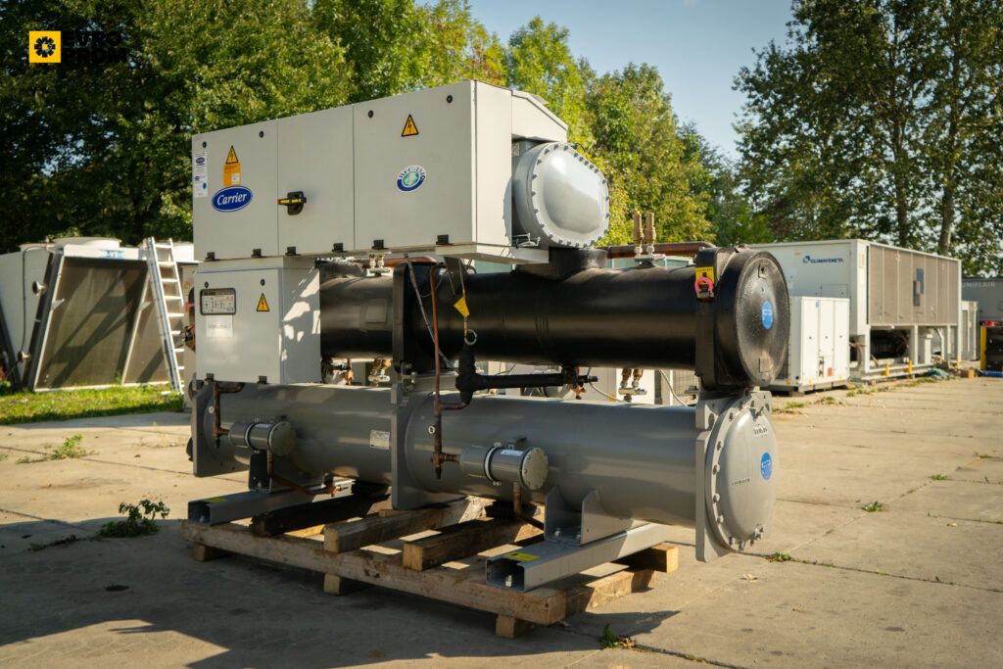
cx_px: 502
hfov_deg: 57.2
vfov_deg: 40.0
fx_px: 919
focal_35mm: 33
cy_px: 334
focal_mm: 33
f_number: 5.6
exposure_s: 1/800
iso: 500
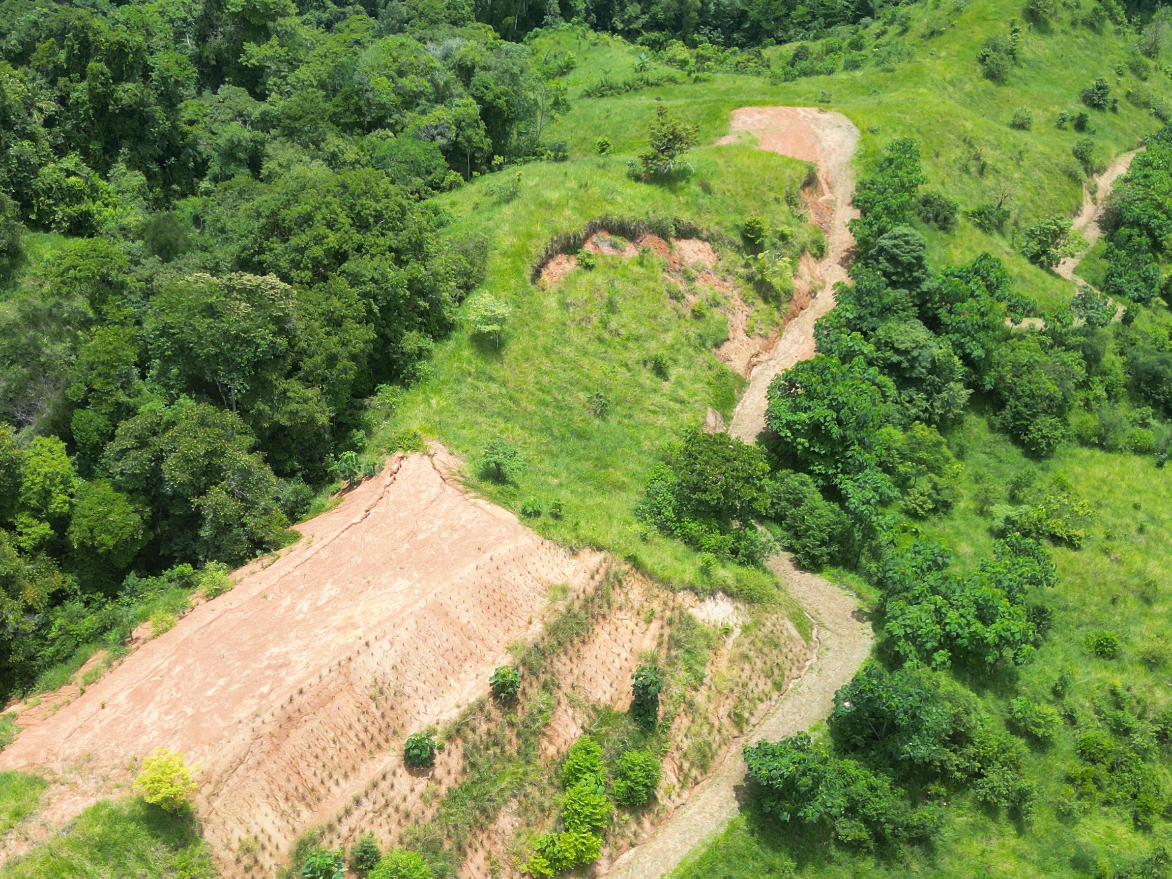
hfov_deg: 44.8
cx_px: 537
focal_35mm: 42
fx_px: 1422
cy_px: 495
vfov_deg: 34.3
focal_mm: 6.72
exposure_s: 1/1250
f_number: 1.7
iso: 100
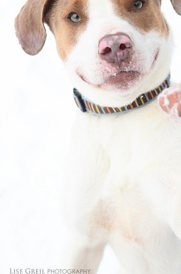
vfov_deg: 23.2
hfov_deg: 15.5
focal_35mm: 88
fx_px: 666
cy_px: 125
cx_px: 102
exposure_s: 1/2500
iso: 250
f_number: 3.5
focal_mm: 50
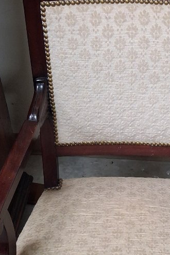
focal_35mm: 68
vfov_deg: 29.2
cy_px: 190
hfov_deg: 19.8
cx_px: 129
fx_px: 482
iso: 500
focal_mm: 4
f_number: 1.8
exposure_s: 1/50
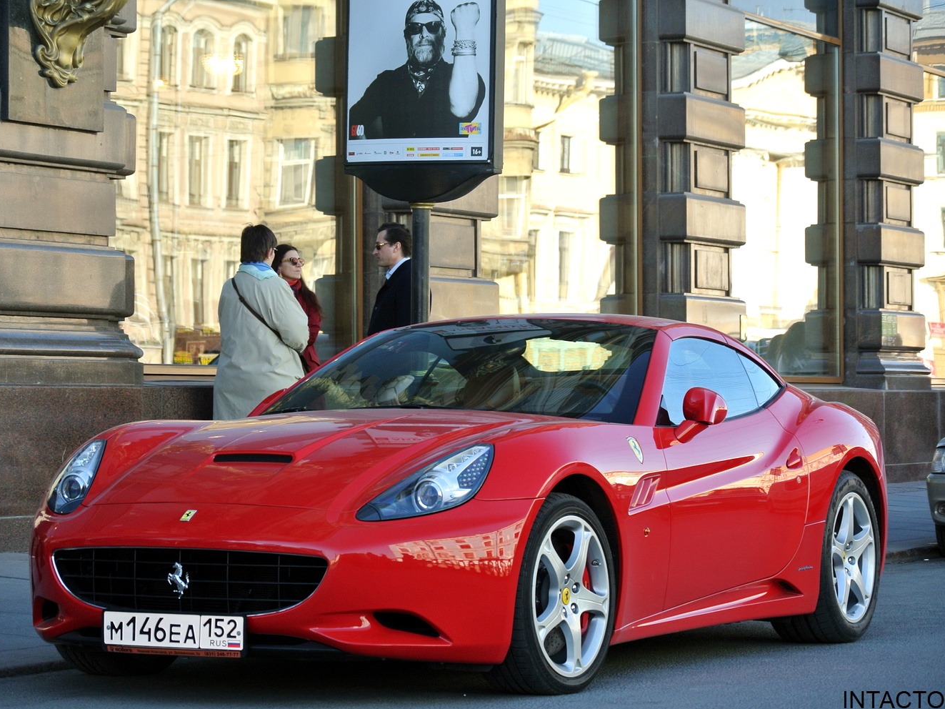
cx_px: 437
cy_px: 357
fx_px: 2975
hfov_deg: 18.0
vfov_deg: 13.6
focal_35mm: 109
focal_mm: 37.3
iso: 100
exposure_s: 1/200
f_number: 3.8
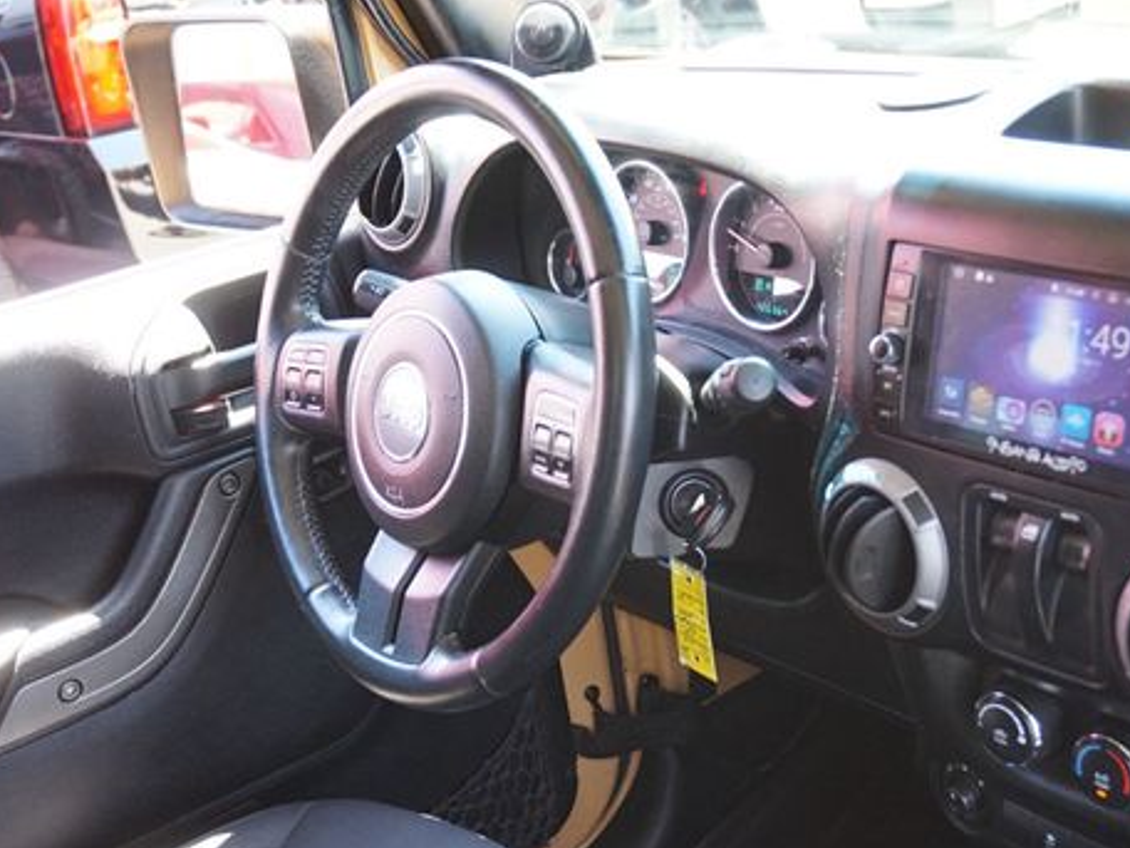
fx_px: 1785
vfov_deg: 26.7
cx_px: 647
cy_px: 486
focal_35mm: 55
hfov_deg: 35.1
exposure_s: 1/60
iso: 1000
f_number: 4.5
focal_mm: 27
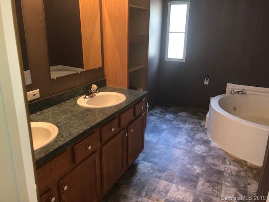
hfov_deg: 63.4
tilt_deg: -17.2
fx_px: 218
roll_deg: -1.4
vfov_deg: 49.7
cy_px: 101
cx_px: 134
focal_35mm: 28
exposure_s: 1/15
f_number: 1.8
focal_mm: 3.99
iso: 40
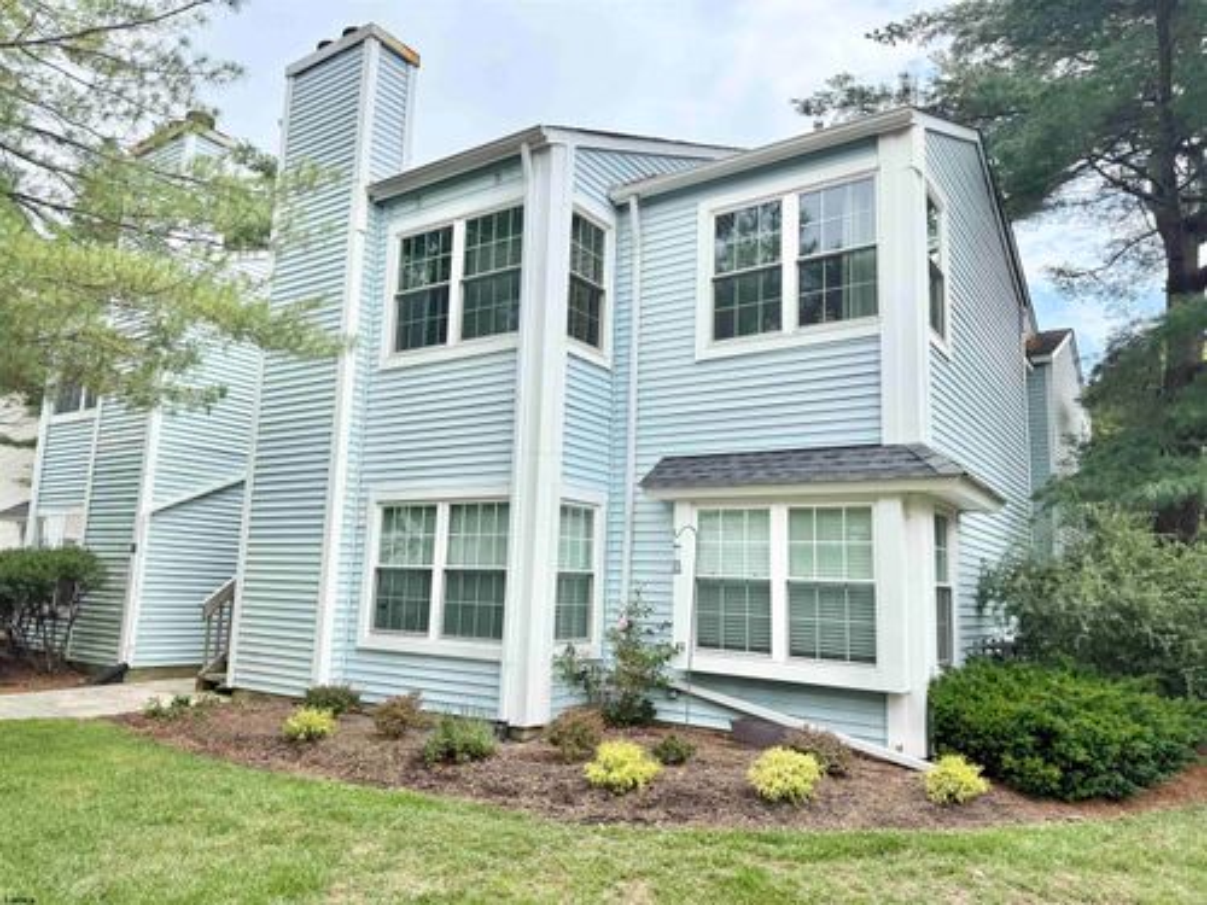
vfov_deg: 56.8
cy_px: 452
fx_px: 837
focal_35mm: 24
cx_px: 604
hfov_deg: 71.6
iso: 100
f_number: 1.78
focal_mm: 6.76
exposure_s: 1/2907
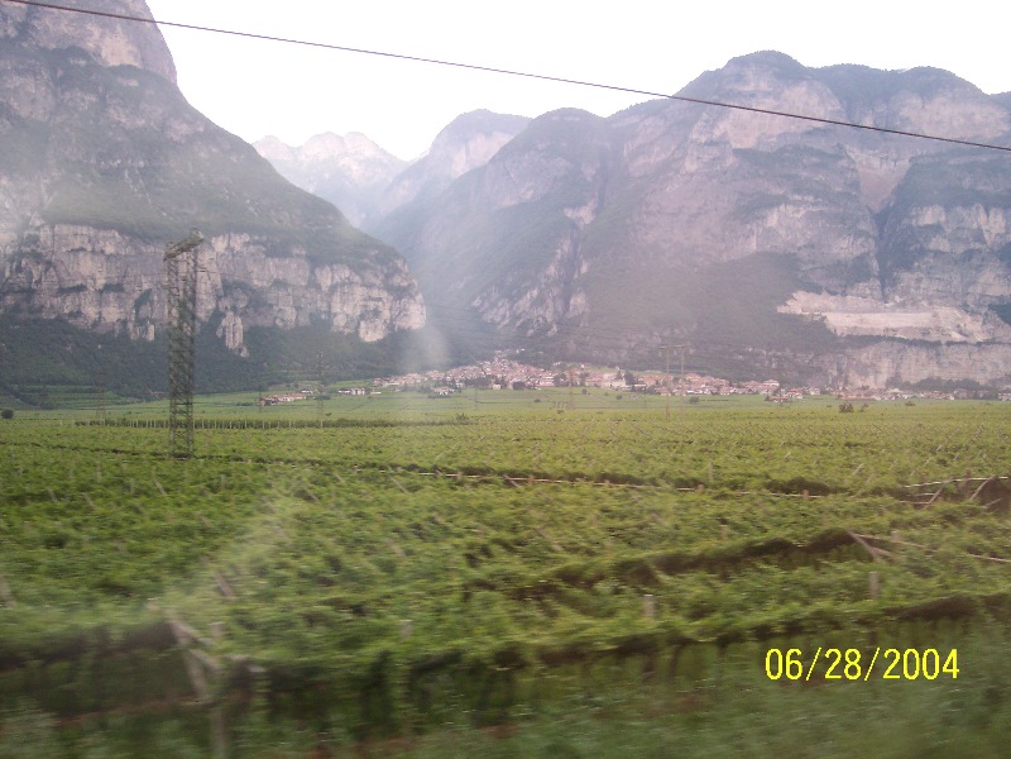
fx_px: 1110
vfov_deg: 37.7
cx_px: 506
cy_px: 380
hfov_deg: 49.0
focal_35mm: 38
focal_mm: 8
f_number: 2.8
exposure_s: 1/180
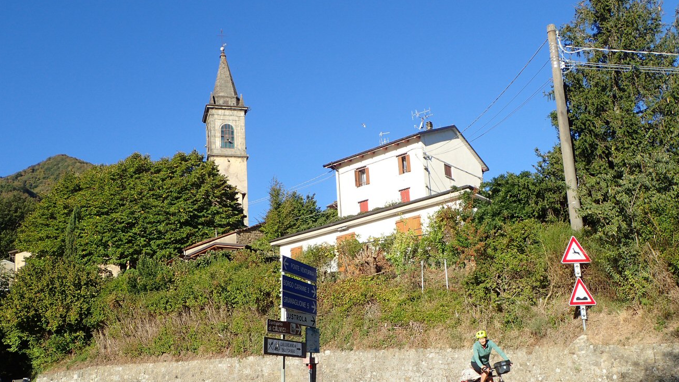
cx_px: 345
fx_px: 702
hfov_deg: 51.6
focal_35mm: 39
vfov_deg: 30.3
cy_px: 247
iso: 100
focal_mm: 6.42
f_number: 3.5
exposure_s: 1/640
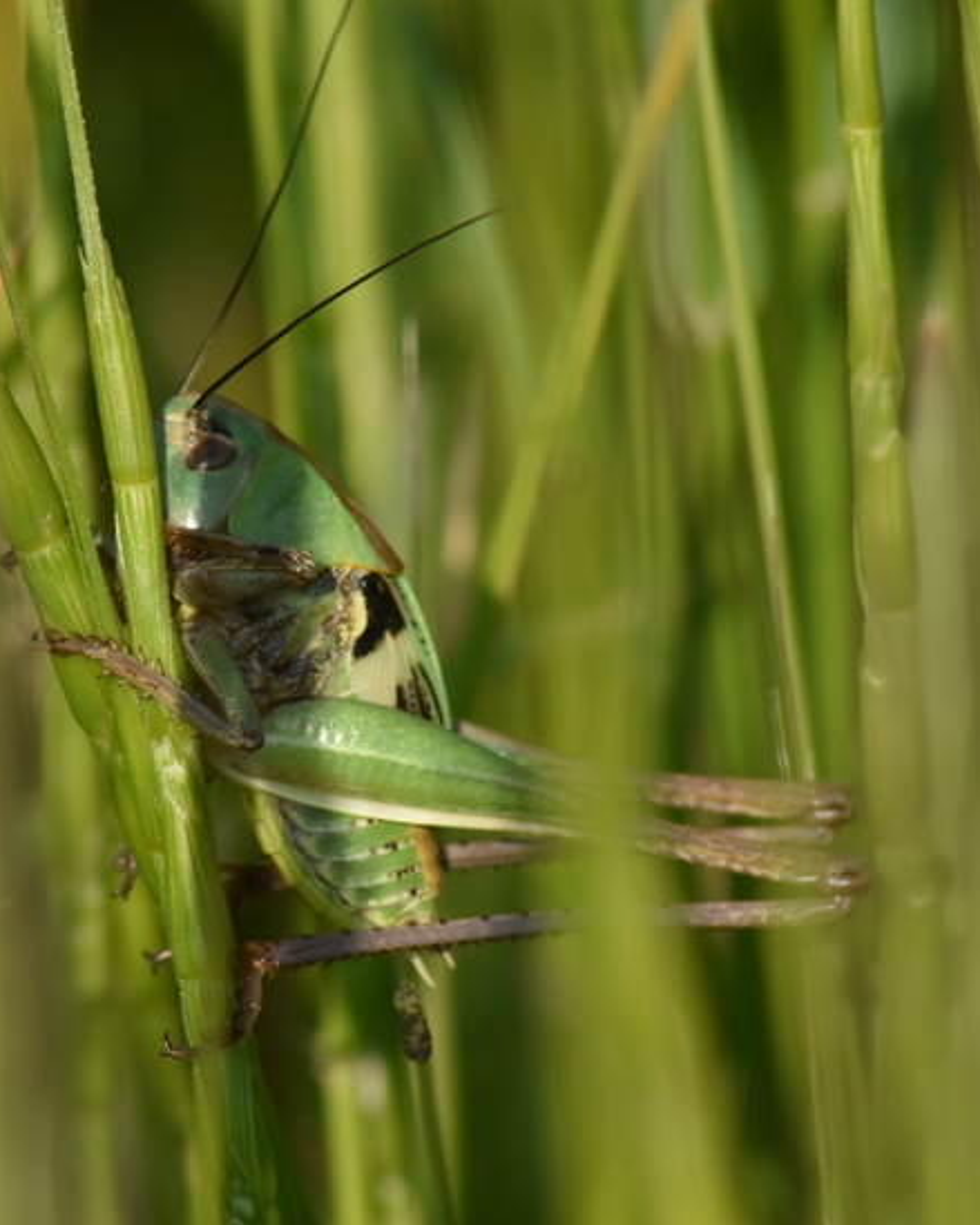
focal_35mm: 738
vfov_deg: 2.6
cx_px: 208
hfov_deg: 2.1
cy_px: 658
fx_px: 26764
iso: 640
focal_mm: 300
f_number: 18
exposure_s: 1/640
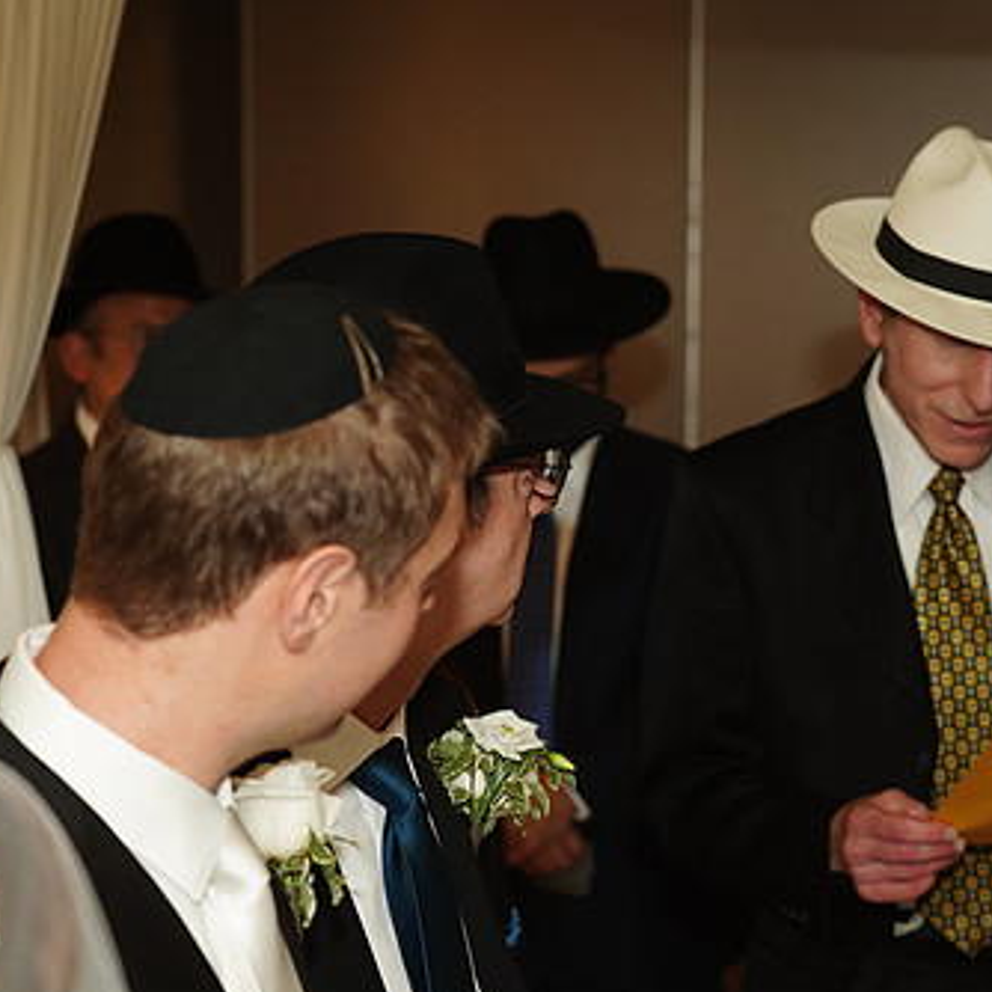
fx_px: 2821
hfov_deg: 19.9
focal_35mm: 87
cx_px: 627
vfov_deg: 19.9
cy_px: 471
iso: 640
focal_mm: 59
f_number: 4
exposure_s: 1/100
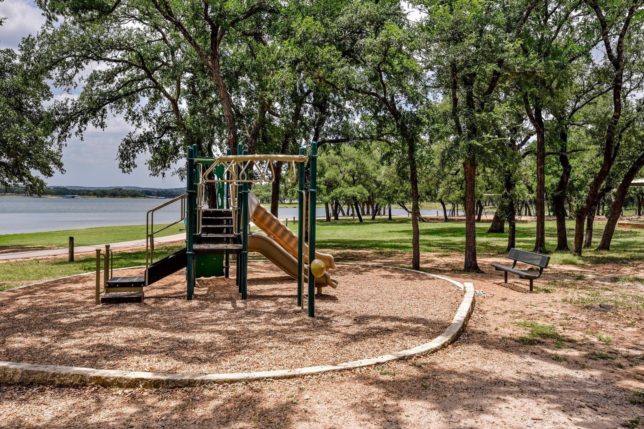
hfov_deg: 61.9
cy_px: 214
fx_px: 537
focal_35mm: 30
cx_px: 322
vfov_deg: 43.6
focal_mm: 30
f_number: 8
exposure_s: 1/1000
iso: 500
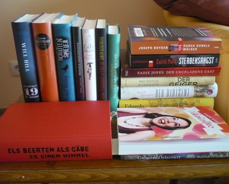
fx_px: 251
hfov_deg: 49.1
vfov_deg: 40.1
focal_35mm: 37
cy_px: 93
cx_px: 114
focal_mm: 5.8
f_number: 2.8
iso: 400
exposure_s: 1/5
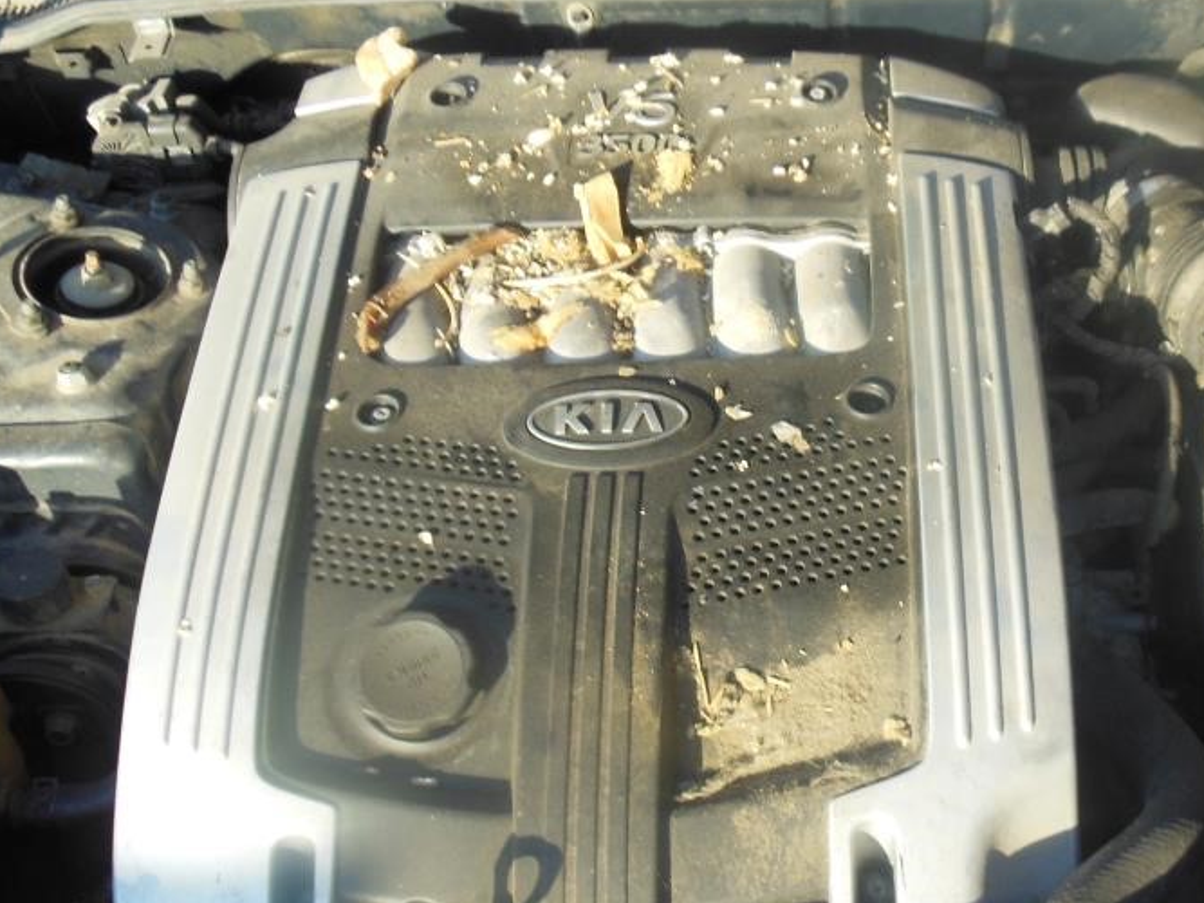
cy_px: 558
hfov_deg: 38.8
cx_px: 879
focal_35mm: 48
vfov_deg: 30.1
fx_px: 1669
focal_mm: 4.5
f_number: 3.2
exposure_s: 1/250
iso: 125
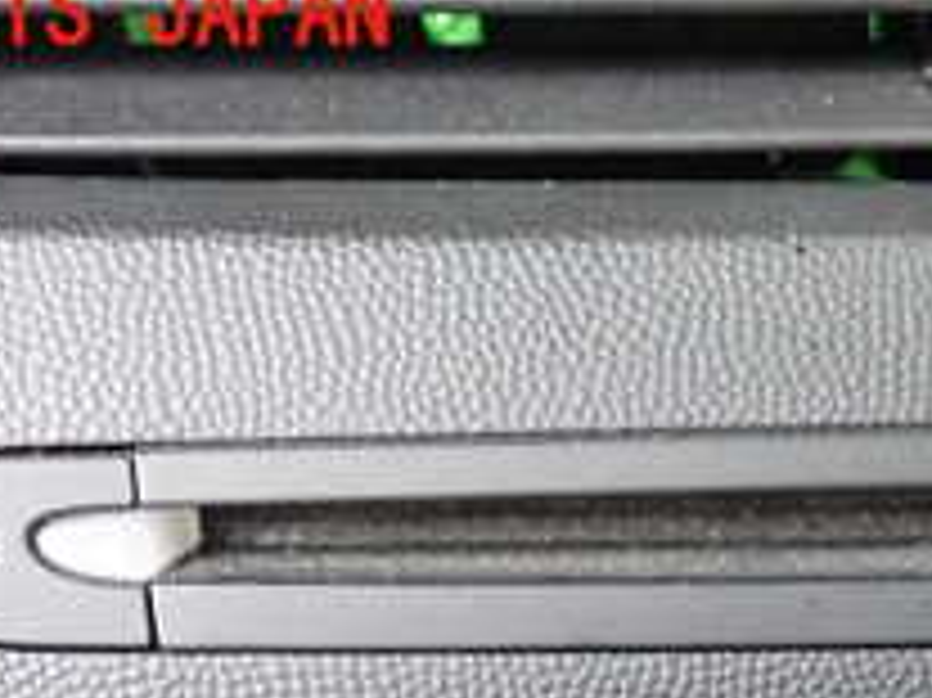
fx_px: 2341
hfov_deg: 21.7
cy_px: 973
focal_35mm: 87
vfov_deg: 15.9
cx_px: 923
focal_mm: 5.4
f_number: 2.3
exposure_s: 1/25
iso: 800
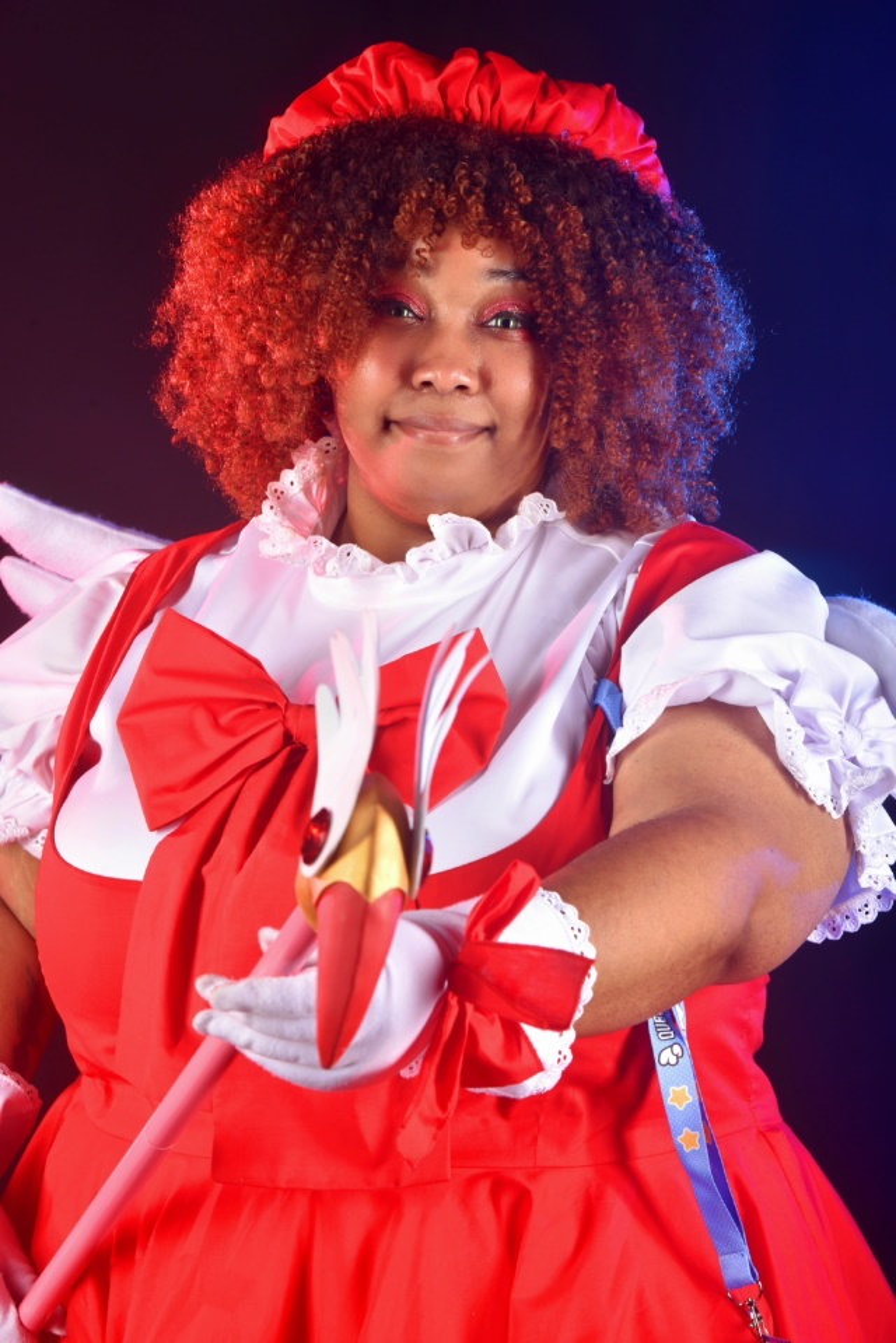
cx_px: 448
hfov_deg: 13.0
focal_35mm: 105
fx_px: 3917
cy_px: 672
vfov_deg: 19.5
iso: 100
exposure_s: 1/161
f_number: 10
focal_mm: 105
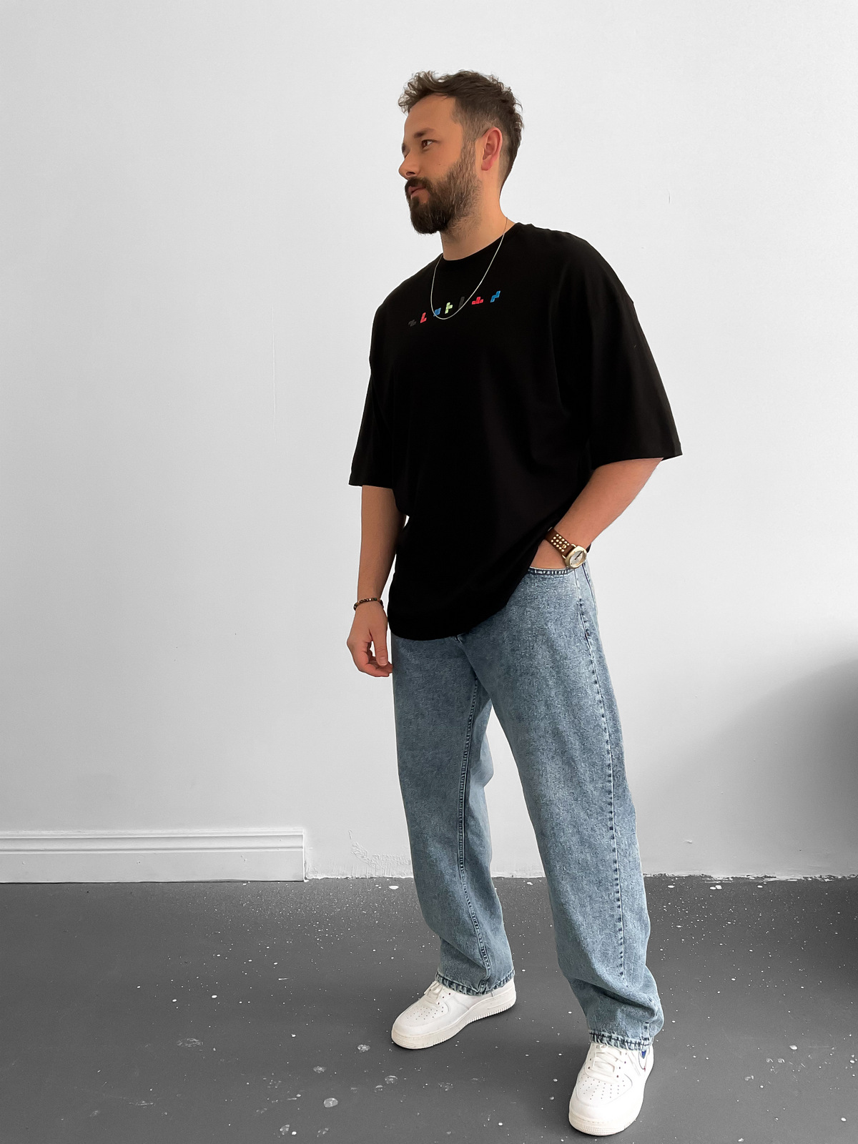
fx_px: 958
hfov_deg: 48.2
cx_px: 429
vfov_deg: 61.7
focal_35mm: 29
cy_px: 572
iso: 64
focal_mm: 3
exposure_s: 1/120
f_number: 1.8
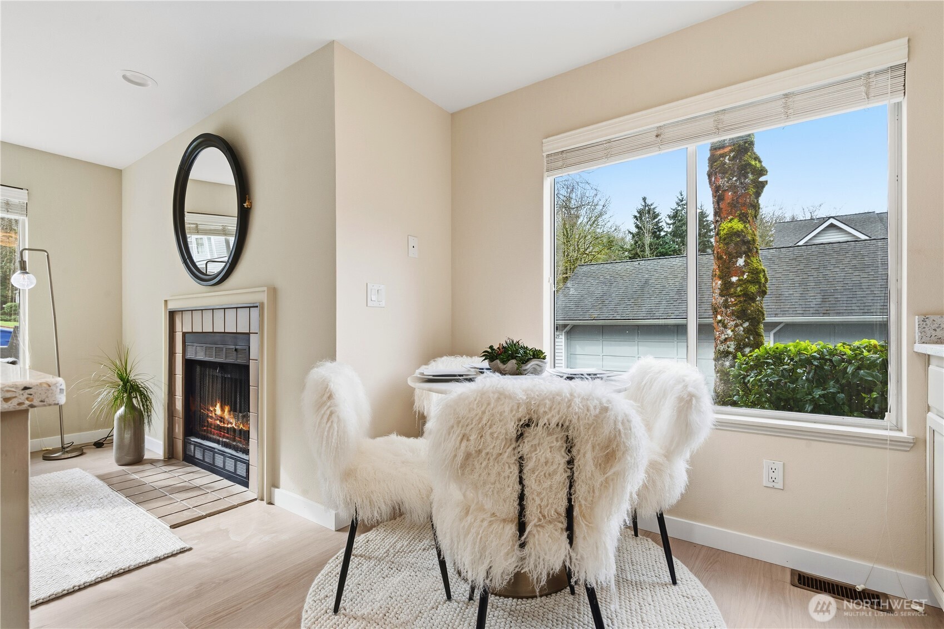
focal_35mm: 16
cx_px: 472
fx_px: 419
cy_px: 314
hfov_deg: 96.7
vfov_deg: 73.7
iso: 100
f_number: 11
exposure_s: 1/30
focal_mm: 16
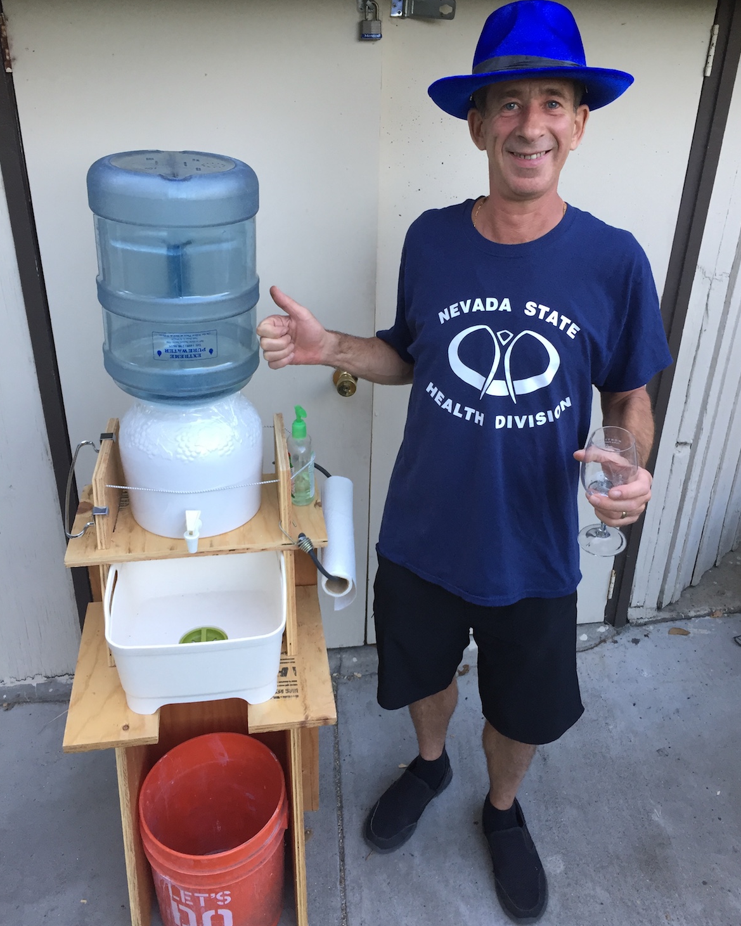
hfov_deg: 47.1
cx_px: 373
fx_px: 850
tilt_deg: -28.1
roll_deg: -0.9
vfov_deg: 57.1
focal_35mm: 31
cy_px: 428
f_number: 2.2
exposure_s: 1/40
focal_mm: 4.15
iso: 32
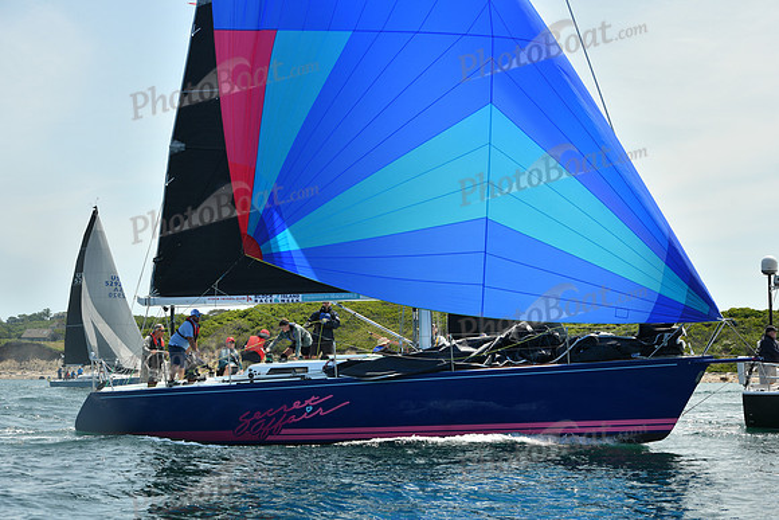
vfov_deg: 19.5
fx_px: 1515
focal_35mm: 70
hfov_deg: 28.8
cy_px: 260
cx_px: 390
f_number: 9
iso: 320
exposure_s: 1/1000
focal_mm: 70
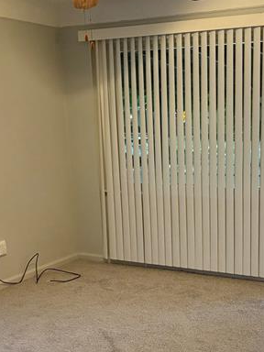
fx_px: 529
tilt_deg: -13.5
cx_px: 216
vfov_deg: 36.3
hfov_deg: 27.4
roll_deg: +2.1
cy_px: 242
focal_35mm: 52
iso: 400
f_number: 1.6
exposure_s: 1/60
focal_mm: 5.96
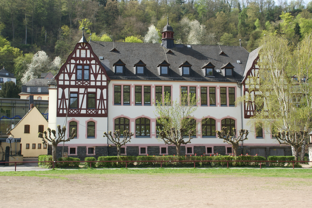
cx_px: 170
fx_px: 433
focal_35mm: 50
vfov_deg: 27.0
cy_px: 96
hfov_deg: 39.6
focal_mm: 30
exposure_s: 1/80
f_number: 10
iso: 100
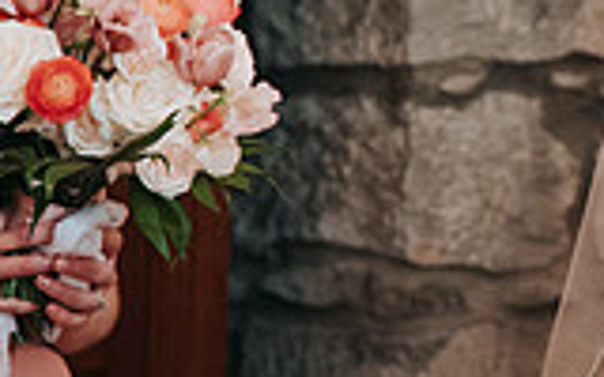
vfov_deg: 3.2
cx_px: 936
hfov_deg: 5.0
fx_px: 6831
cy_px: -179
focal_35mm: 415
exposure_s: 1/60
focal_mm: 112
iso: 3200
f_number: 4
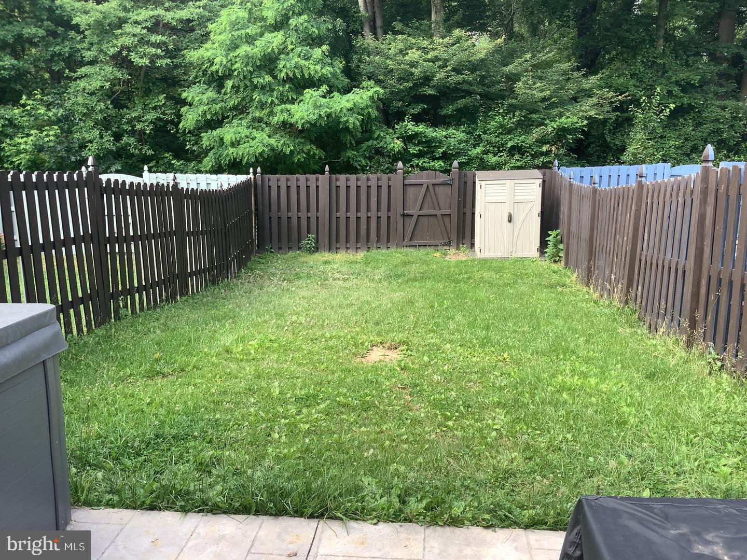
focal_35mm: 31
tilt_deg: -11.7
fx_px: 669
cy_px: 280
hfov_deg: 58.4
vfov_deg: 45.4
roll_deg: -0.1
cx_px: 374
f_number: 2.4
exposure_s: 1/152
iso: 25
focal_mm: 3.3
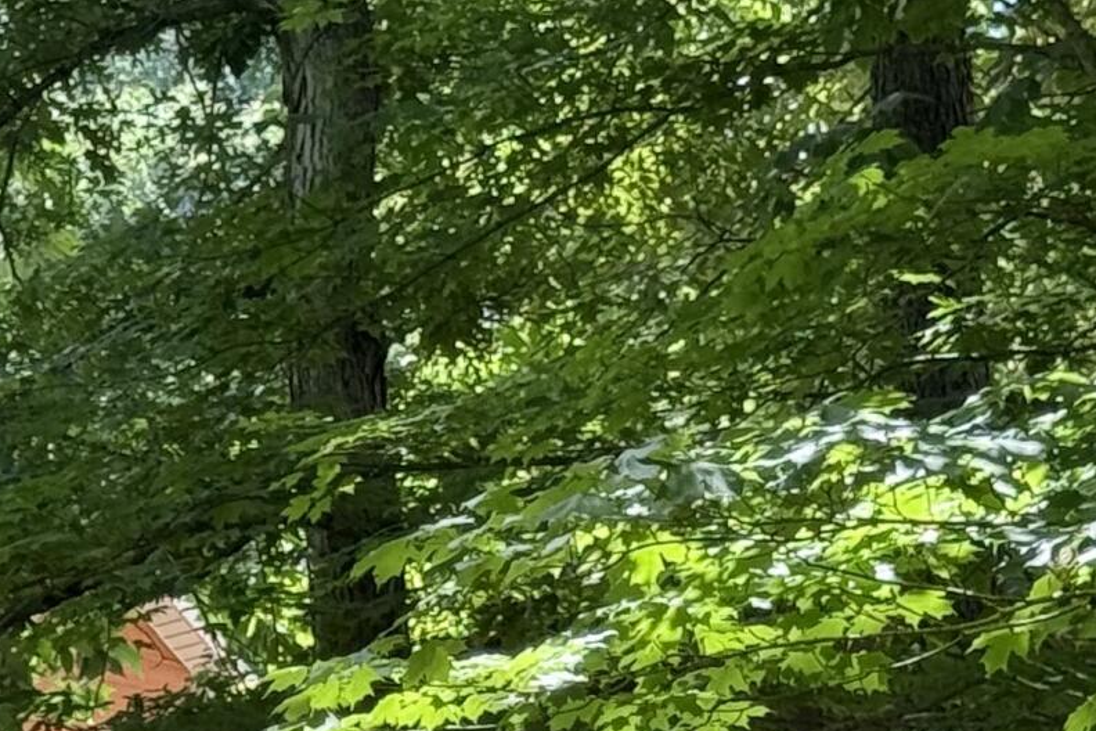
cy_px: 1355
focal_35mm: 189
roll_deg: -1.2
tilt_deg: +7.7
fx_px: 5754
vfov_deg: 7.1
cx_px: -426
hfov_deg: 10.6
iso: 64
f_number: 1.78
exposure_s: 1/340
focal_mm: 6.76
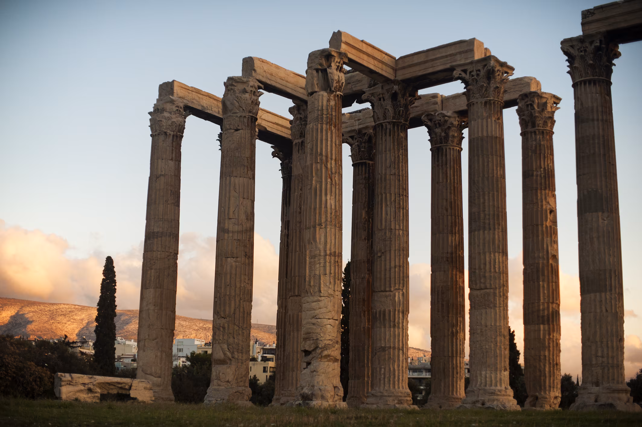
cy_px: 214
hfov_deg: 39.6
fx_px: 891
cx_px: 321
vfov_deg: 27.0
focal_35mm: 50
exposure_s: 1/6400
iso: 1000
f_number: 2
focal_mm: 50
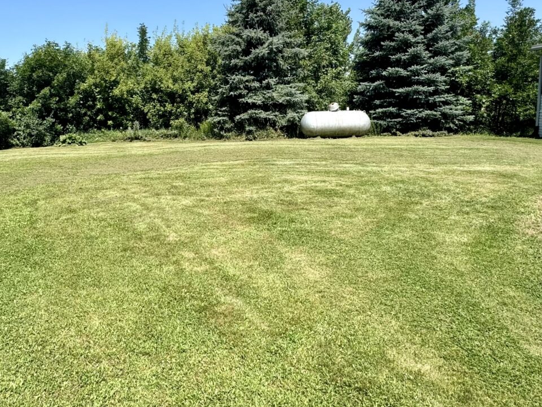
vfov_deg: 49.0
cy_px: 141
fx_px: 438
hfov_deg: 62.4
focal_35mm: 28
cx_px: 199
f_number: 2.2
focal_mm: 2.22
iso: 40
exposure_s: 1/1420
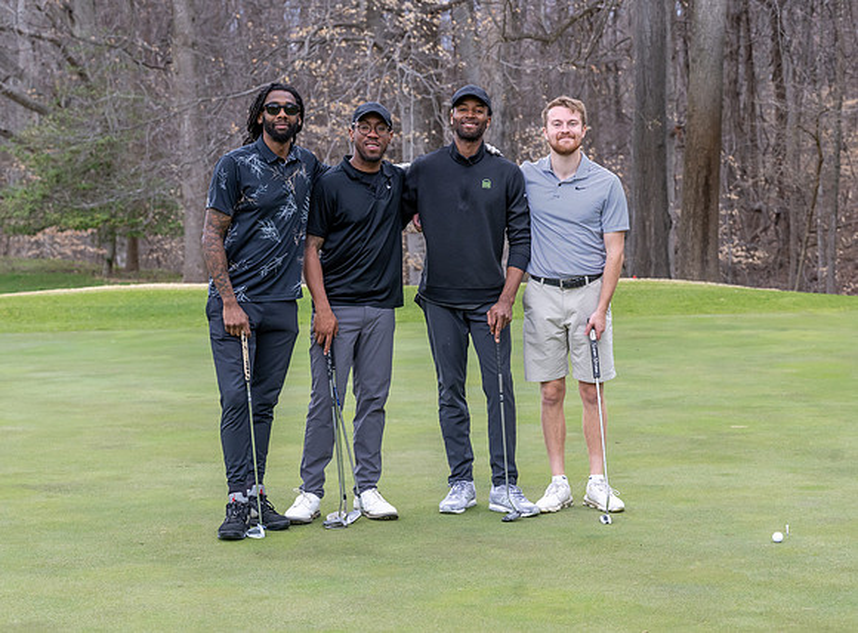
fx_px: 2080
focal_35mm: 84
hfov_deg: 23.3
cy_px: 346
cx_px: 463
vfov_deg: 17.3
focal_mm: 70
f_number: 5
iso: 800
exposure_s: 1/500
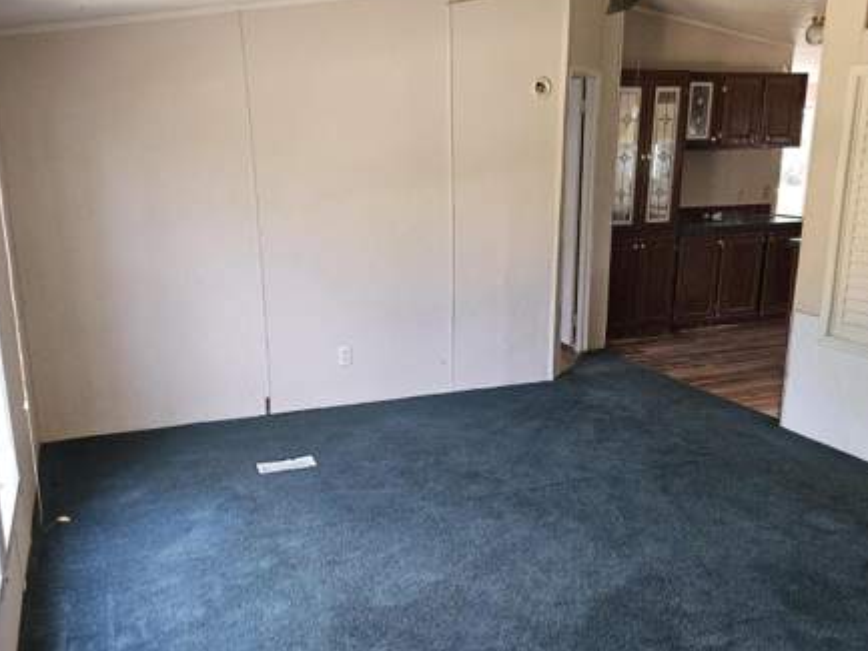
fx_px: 853
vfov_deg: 41.7
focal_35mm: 34
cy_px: 365
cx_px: 417
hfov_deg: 53.9
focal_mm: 5.4
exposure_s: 1/60
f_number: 1.8
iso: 100
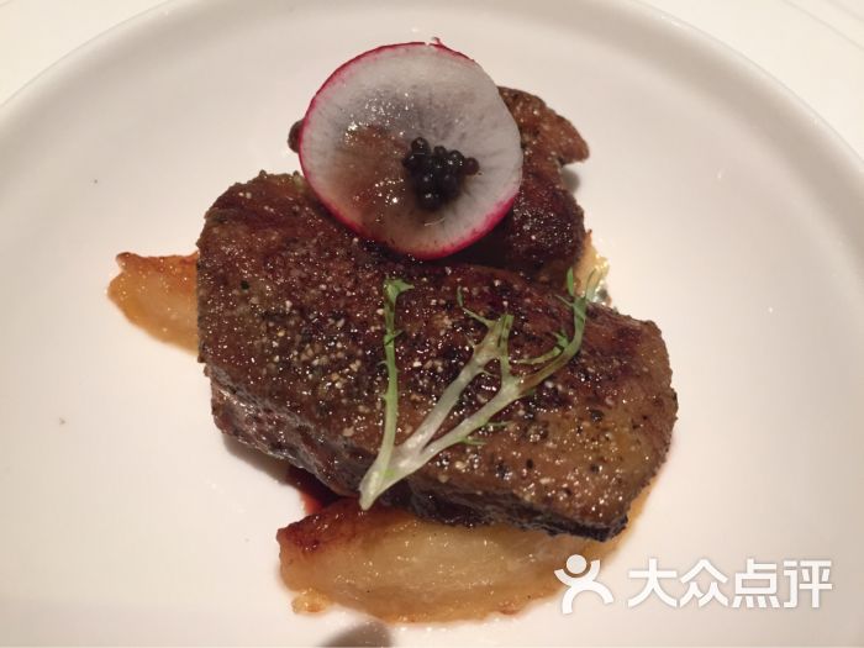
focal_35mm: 29
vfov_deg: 48.2
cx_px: 432
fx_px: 724
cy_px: 324
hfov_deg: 61.7
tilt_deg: -59.6
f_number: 2.2
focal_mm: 4.15
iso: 125
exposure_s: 1/30
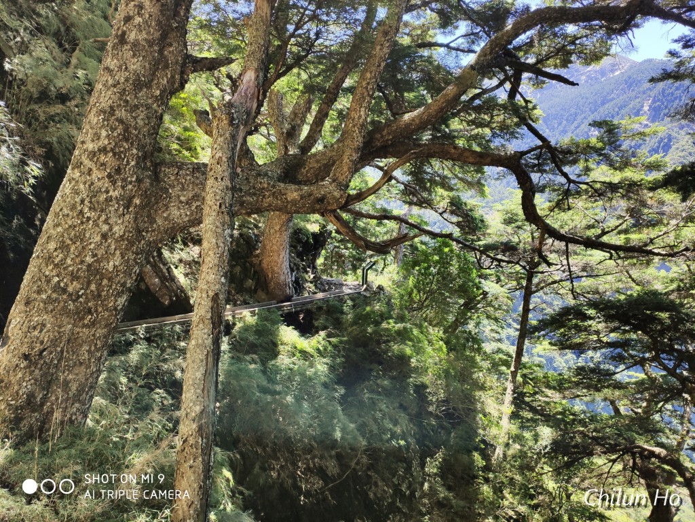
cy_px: 261
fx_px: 542
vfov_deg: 51.4
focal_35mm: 27
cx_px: 348
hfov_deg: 65.3
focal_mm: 4.75
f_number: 1.75
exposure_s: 1/363
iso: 112
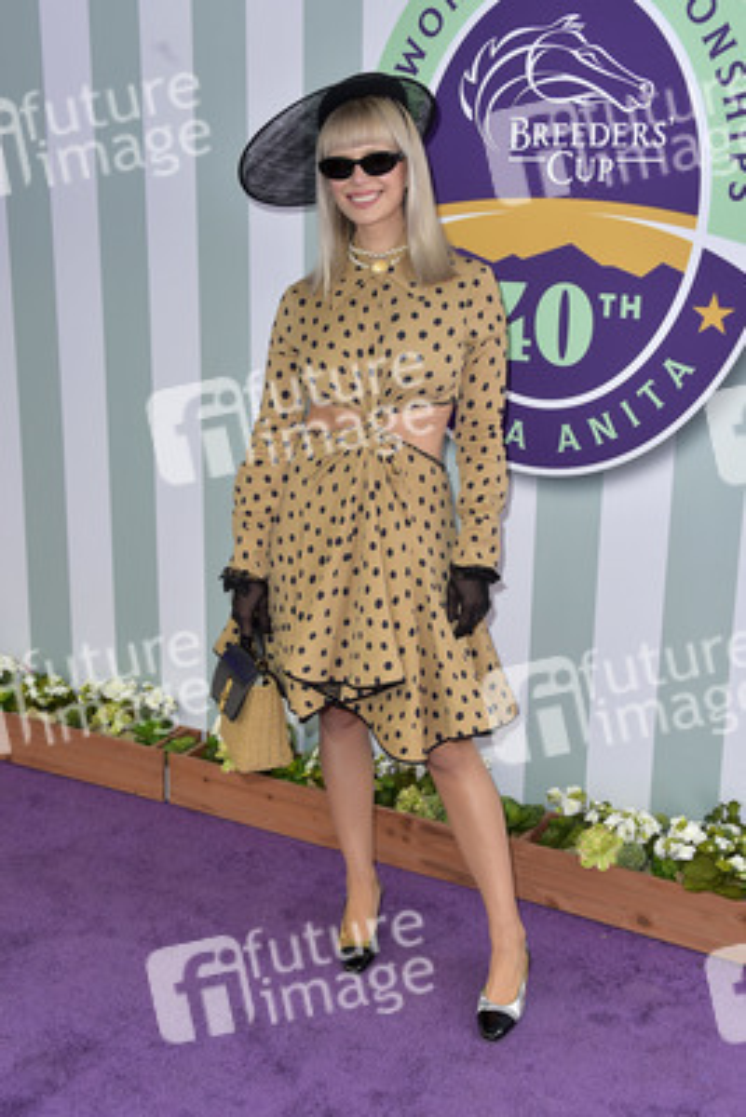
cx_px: 373
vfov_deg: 48.4
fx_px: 1242
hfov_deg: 33.4
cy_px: 558
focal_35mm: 40
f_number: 6.3
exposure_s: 1/250
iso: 250
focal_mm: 40
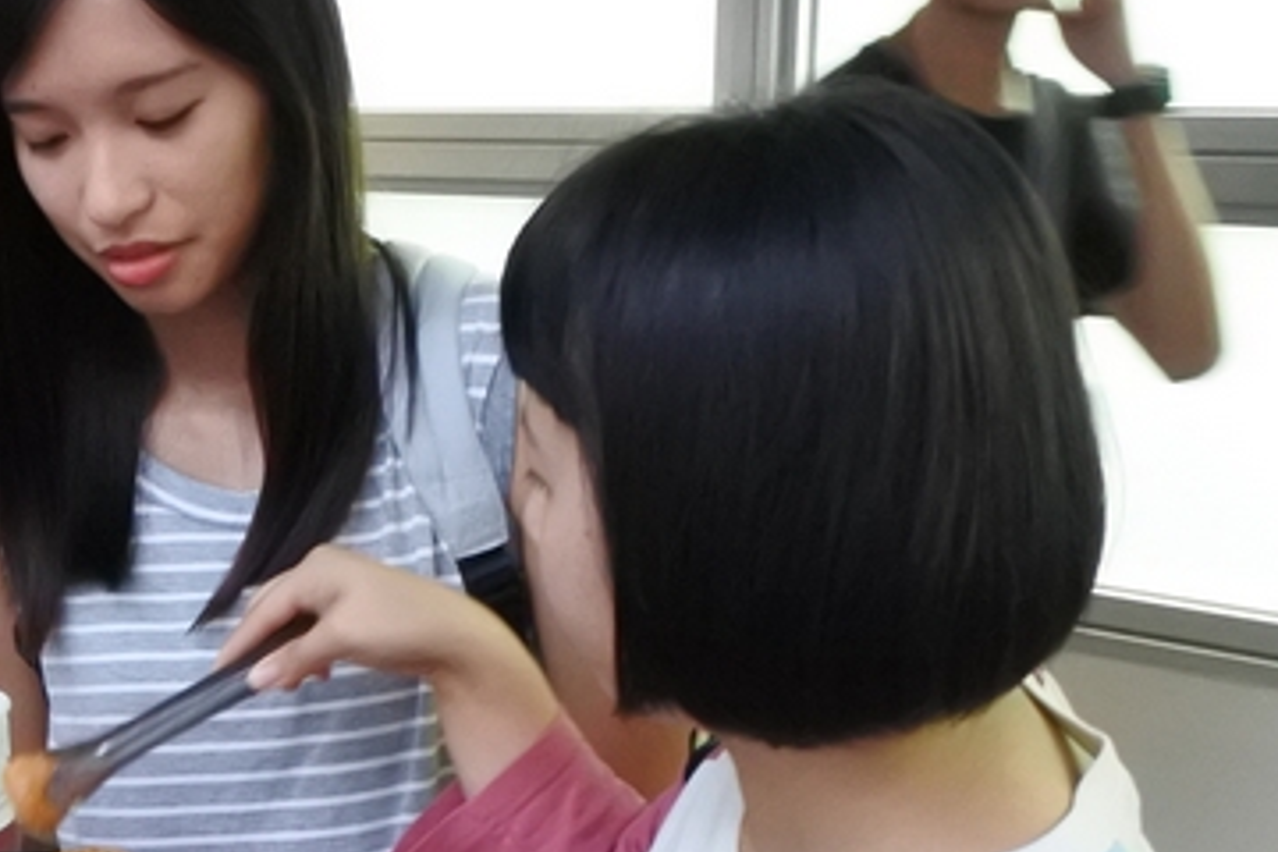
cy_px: 1005
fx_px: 2662
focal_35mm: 75
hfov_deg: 25.9
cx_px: 60
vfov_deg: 17.4
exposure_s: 1/30
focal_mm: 10
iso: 2800
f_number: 3.5
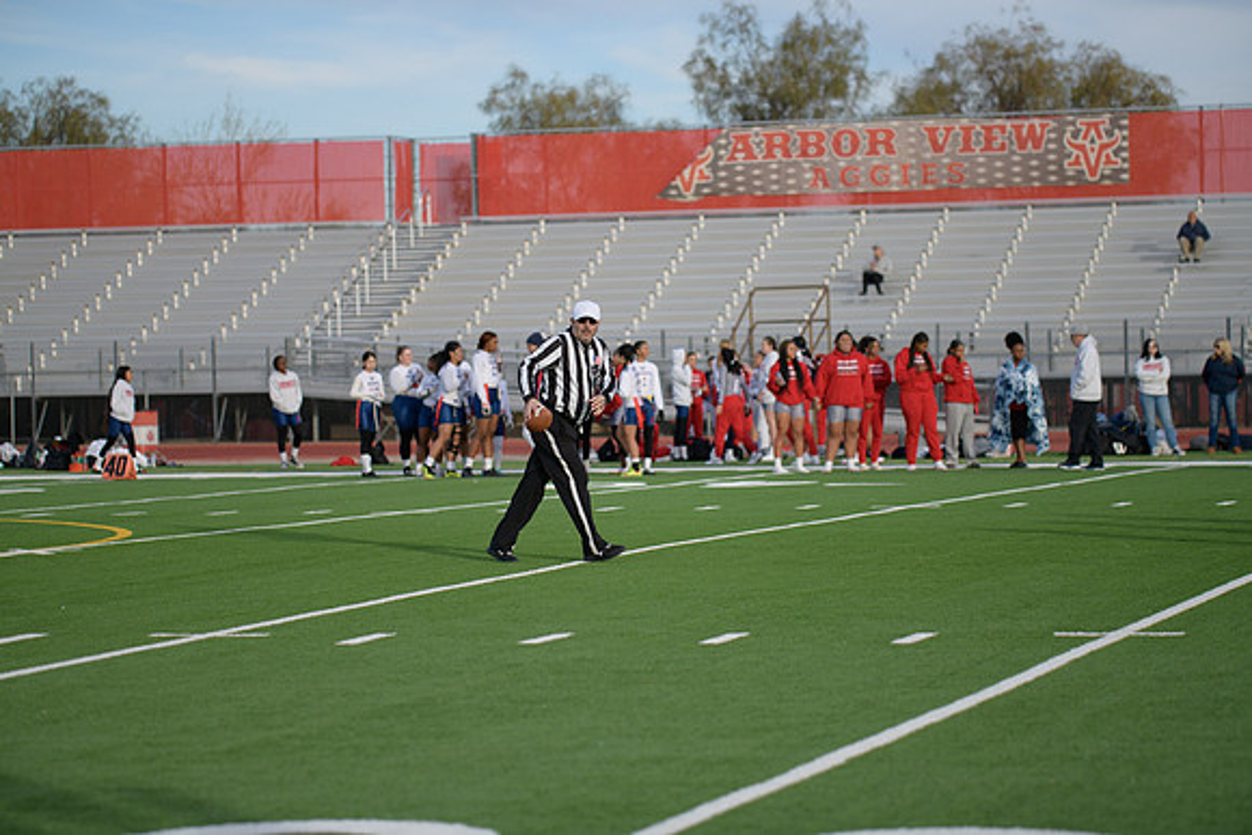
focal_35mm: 120
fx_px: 4174
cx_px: 626
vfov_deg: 11.4
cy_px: 418
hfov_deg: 17.1
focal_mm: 120
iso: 400
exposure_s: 1/3200
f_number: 2.8
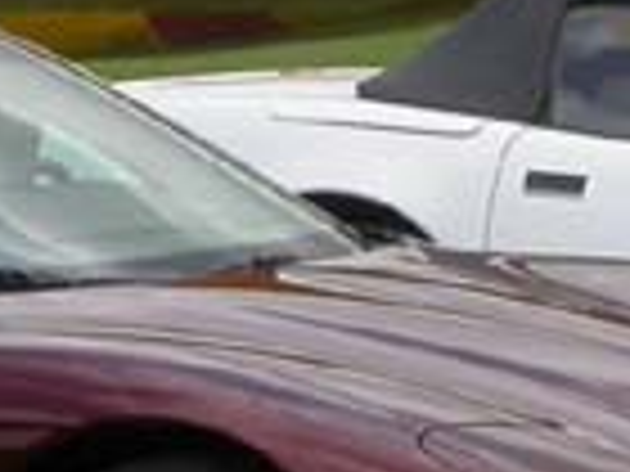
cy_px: 162
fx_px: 5041
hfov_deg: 7.2
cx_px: 315
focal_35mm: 277
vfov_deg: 5.4
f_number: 6.7
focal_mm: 7.85
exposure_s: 1/314
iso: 100
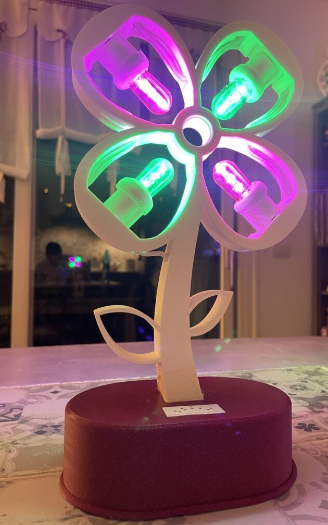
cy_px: 261
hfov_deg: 44.4
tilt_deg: +2.4
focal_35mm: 28
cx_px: 191
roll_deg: +0.0
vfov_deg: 66.5
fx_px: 400
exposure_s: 1/60
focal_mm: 4.2
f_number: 1.6
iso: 200
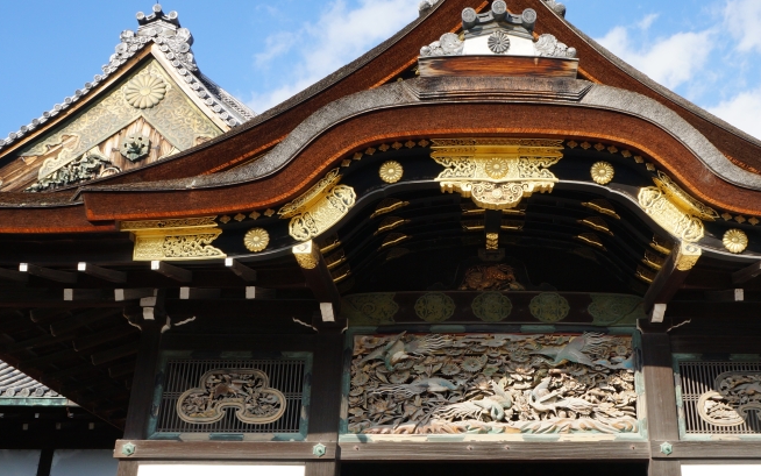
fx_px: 871
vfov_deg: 30.5
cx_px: 488
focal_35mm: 42
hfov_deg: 46.7
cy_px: 205
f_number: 13
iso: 200
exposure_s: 1/160
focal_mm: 18
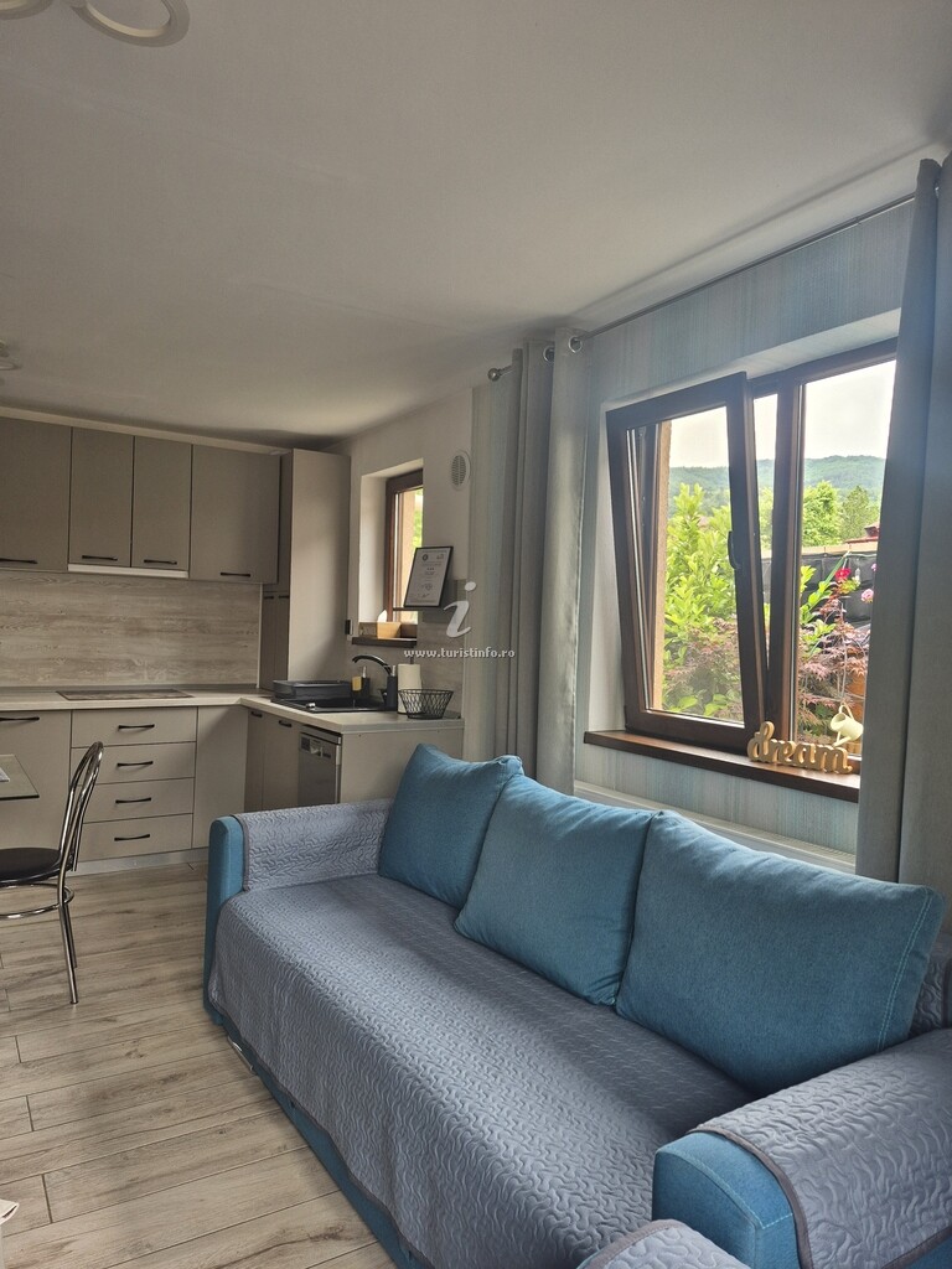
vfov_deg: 73.9
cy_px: 634
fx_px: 843
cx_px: 476
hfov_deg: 58.9
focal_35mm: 23
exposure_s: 1/100
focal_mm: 5.4
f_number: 1.8
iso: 64
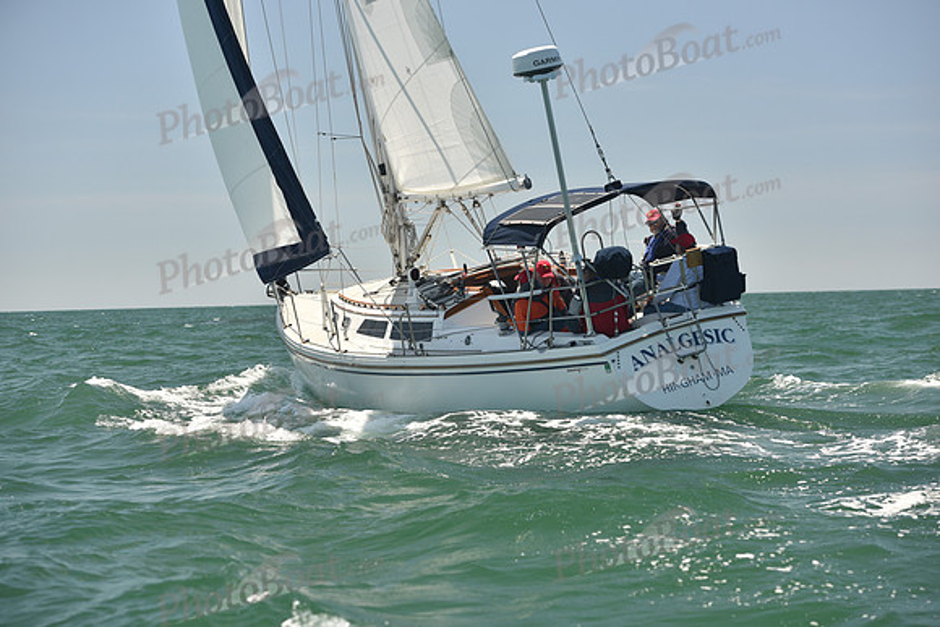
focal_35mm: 85
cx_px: 470
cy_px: 314
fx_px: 2220
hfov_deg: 23.9
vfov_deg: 16.1
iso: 250
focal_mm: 85
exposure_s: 1/800
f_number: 4.5
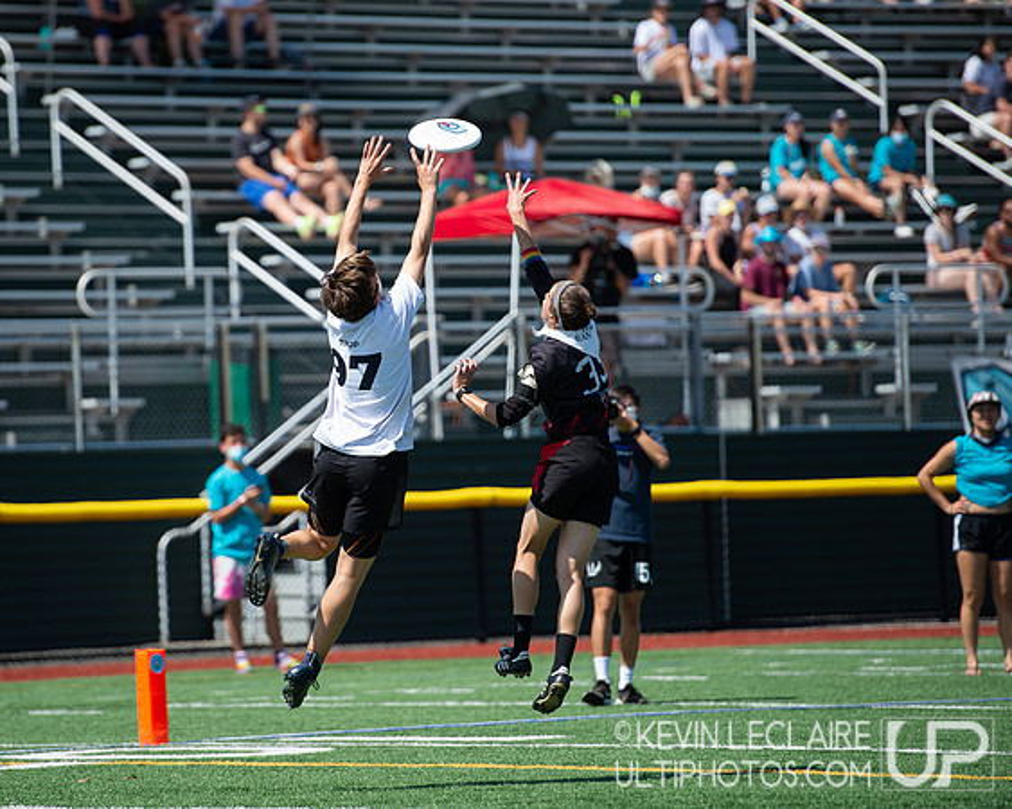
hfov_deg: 9.4
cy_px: 422
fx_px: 6157
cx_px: 378
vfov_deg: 7.5
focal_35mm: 206
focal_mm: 175
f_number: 3.2
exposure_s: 1/2000
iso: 200
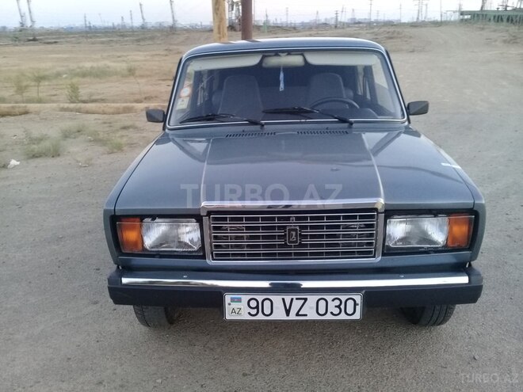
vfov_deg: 45.4
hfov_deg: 58.4
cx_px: 262
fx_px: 468
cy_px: 196
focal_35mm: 31
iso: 125
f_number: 2.2
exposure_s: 1/33
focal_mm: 3.3
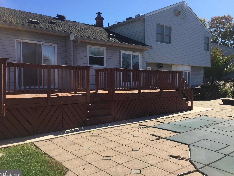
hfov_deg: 60.0
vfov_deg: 46.8
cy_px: 88
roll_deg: -1.1
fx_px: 203
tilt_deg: -1.7
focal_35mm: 30
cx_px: 113
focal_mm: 4.15
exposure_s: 1/1582
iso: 32
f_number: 2.2
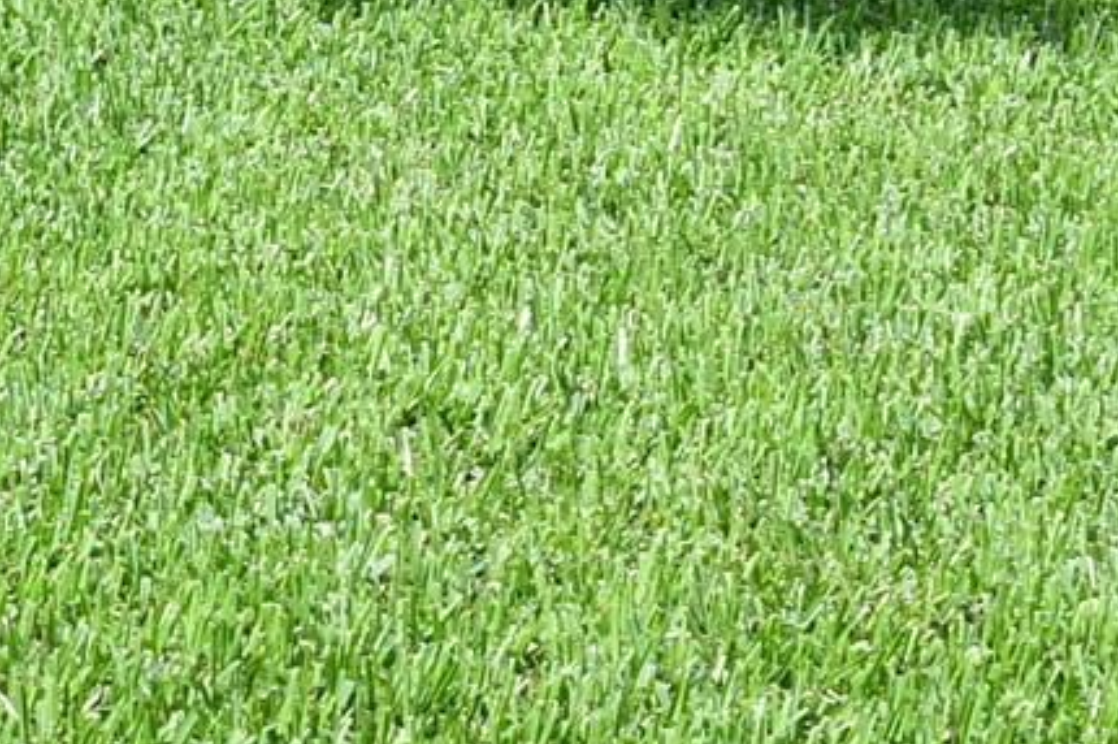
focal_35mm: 182
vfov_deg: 7.3
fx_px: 5648
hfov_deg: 9.8
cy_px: -718
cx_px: -1695
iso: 200
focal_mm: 24
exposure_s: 1/250
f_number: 8
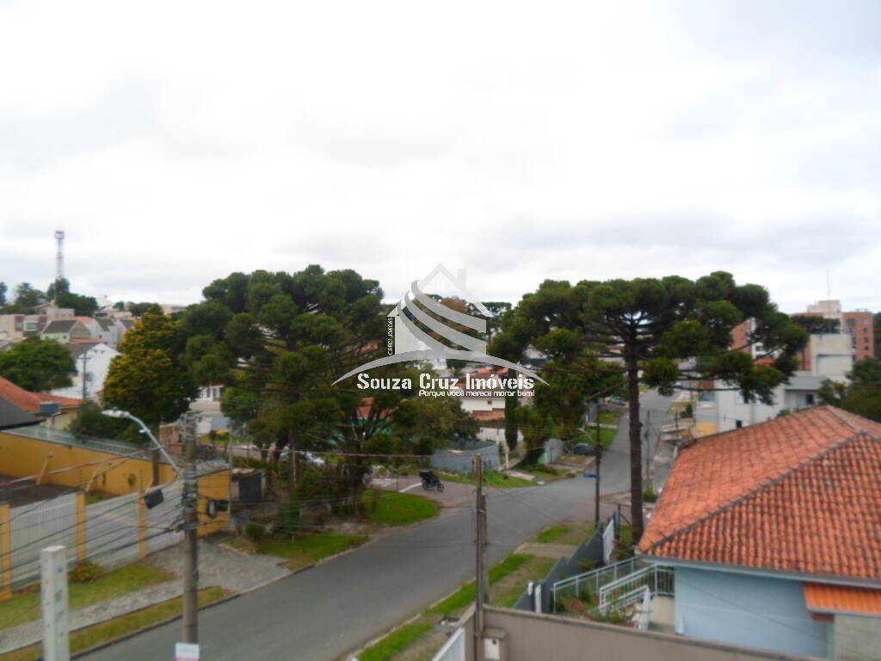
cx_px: 440
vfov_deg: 54.9
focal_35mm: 25
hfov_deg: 69.4
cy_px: 330
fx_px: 636
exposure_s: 1/750
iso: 80
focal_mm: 4.5
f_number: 2.5
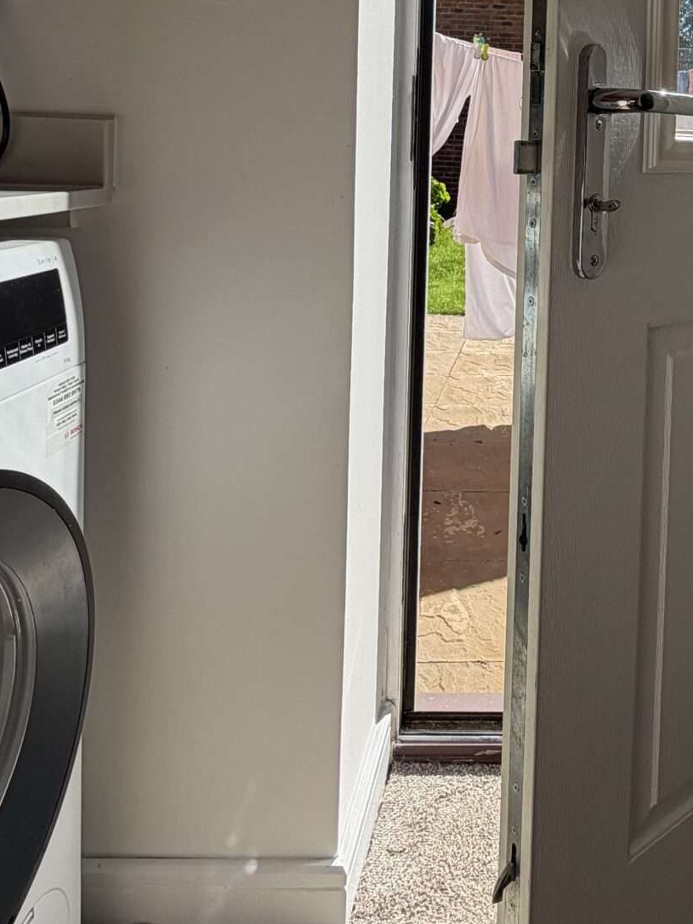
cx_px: 603
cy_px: 185
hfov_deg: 40.2
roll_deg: -2.4
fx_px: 881
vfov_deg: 51.9
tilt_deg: -1.2
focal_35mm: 33
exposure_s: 1/770
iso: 32
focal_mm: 2.22
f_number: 2.2
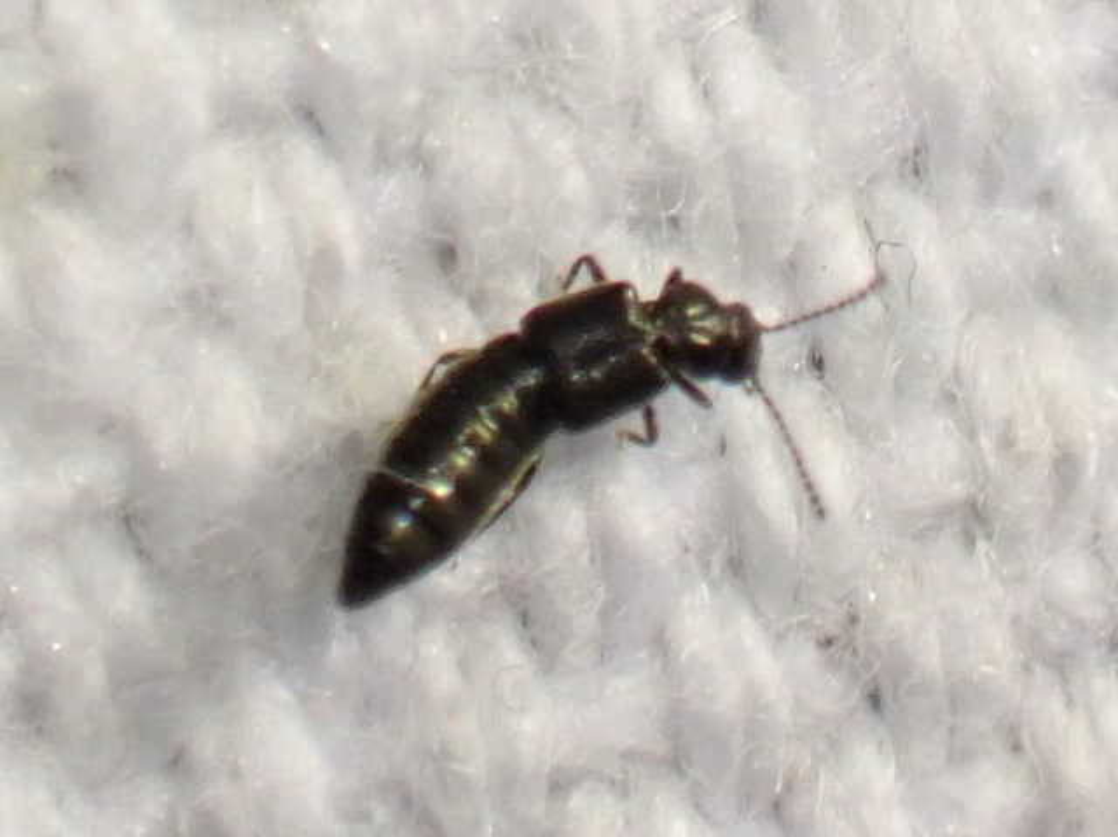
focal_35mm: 100
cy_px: 418
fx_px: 3227
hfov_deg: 19.7
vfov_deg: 14.8
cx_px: 559
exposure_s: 1/250
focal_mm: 18
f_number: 4.9
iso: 500
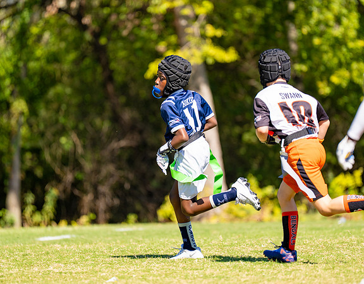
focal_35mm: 281
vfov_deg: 5.4
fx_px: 3003
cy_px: 129
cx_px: 180
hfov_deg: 6.9
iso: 160
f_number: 2.8
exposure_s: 1/2500
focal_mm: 200
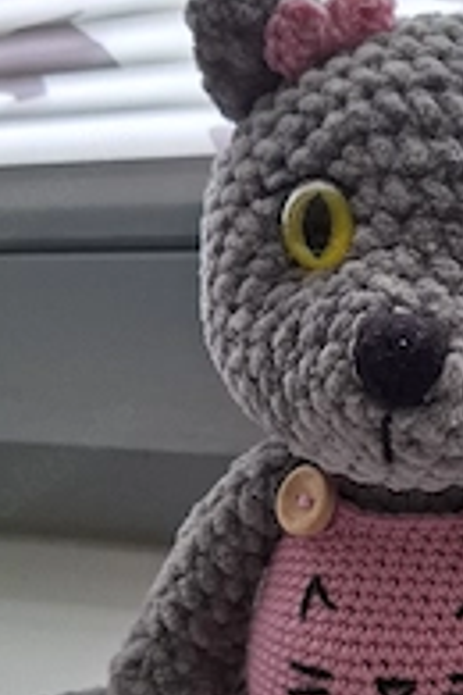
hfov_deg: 26.9
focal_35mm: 49
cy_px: 517
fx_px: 945
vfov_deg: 39.3
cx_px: 385
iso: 100
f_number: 1.8
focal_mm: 5.54
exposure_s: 1/100
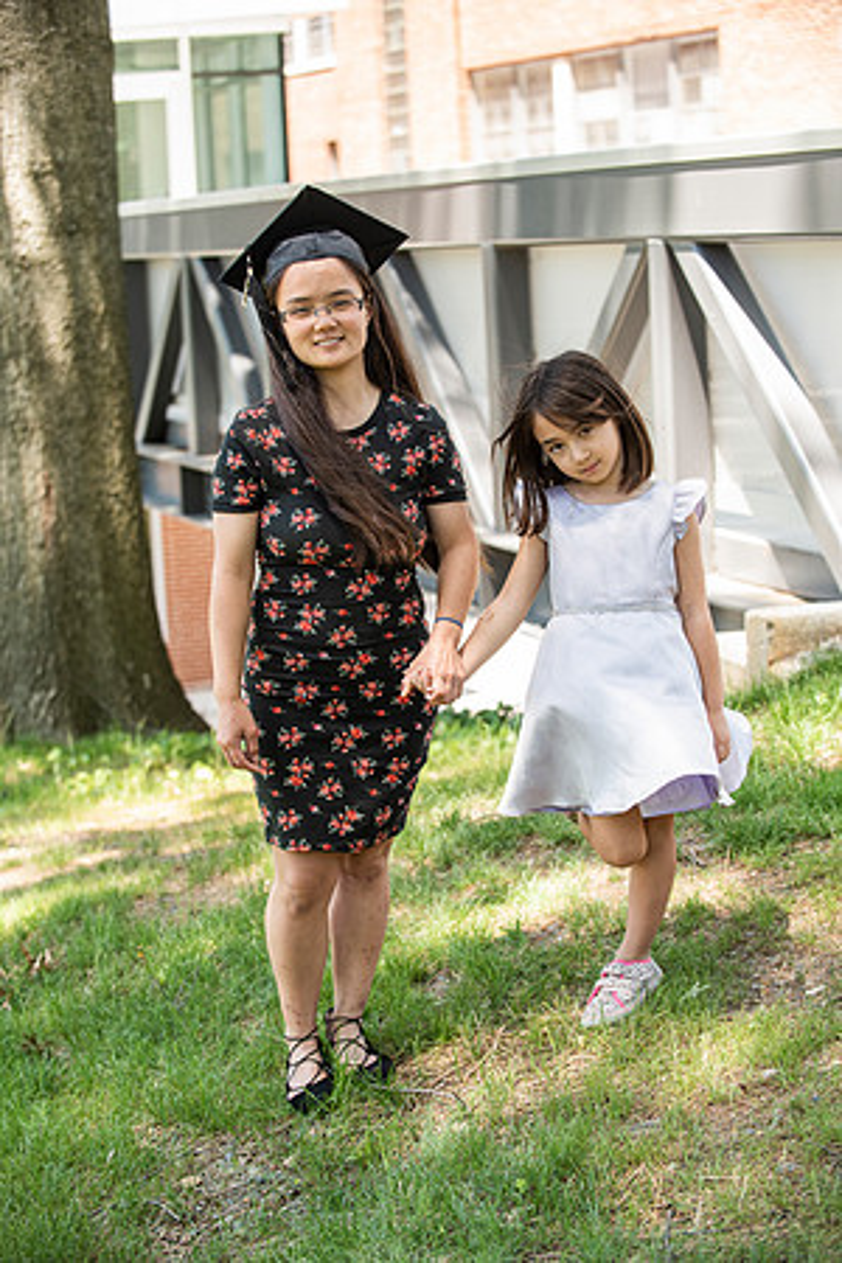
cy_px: 632
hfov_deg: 17.5
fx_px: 2736
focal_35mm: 78
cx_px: 421
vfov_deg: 26.0
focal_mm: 78
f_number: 4
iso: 400
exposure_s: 1/320
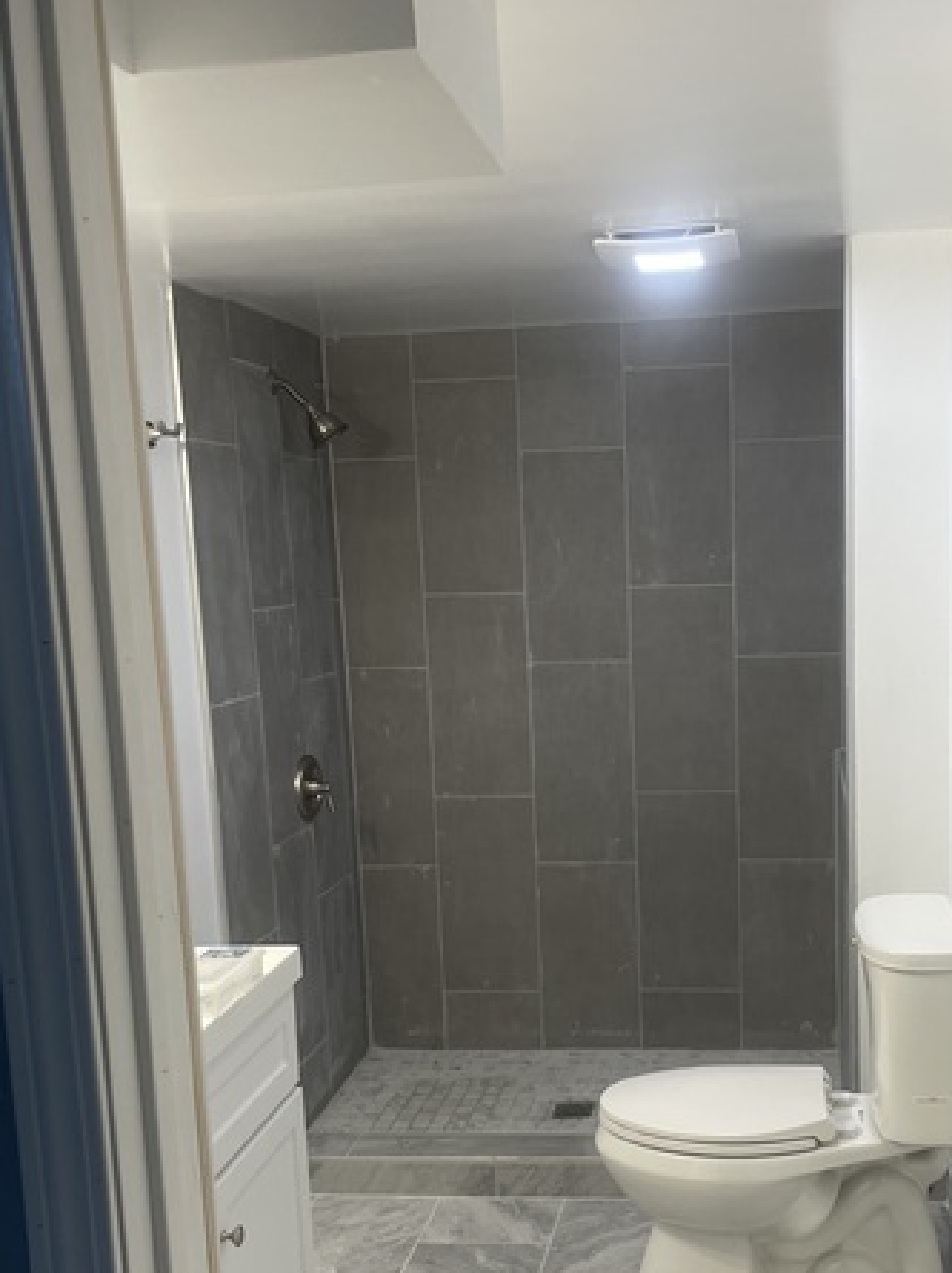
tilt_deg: -8.6
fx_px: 1432
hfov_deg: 36.5
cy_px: 782
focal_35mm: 39
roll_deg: +2.7
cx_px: 620
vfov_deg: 47.5
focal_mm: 4.2
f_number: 1.6
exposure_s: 1/120
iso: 64
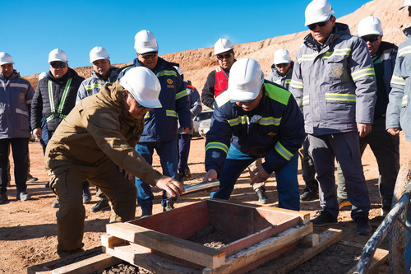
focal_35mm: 31
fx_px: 354
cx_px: 206
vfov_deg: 42.3
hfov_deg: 60.3
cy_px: 137
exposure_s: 1/400
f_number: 5
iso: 100
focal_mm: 31
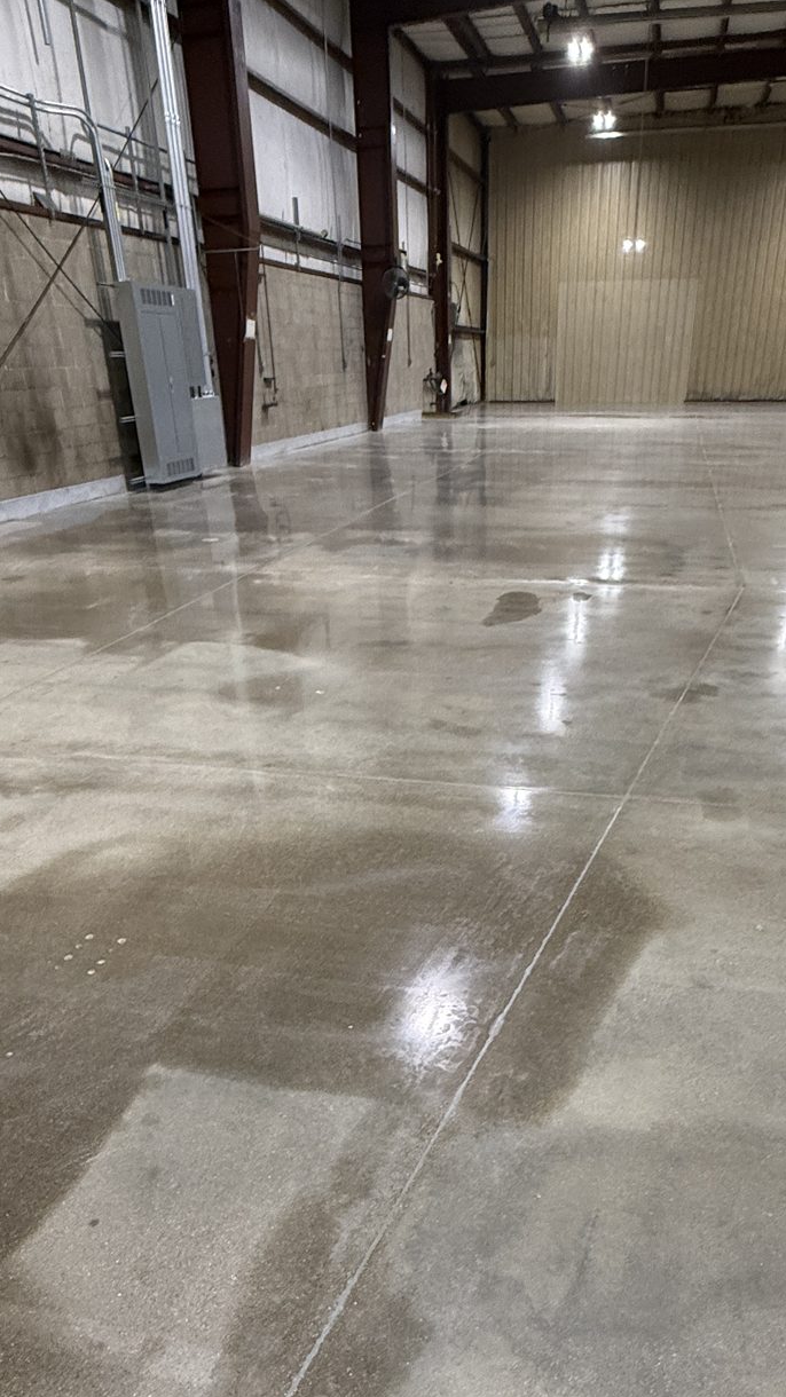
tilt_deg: -28.7
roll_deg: +1.3
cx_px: 456
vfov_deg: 72.9
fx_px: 927
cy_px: 868
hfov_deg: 45.8
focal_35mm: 25
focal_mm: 2.22
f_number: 2.2
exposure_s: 1/120
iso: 400
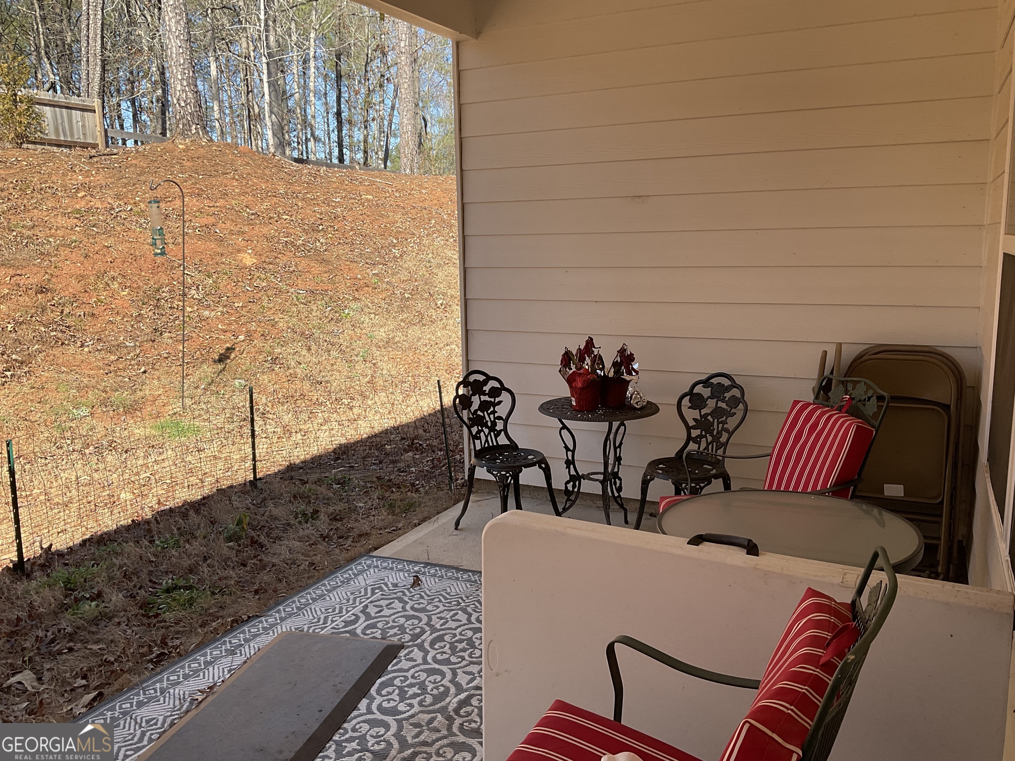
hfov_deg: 61.7
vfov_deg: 48.2
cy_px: 380
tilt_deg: -7.5
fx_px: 850
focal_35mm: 29
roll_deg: +0.1
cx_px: 508
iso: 16
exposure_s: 1/500
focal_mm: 3
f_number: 1.8
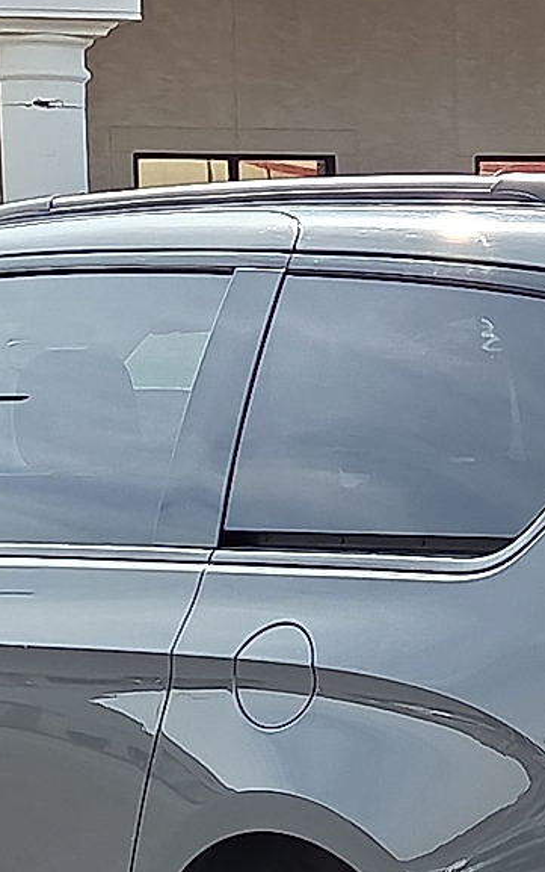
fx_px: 3348
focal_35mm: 141
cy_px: 751
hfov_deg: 9.3
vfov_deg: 14.7
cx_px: 531
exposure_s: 1/714
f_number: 1.8
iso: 25
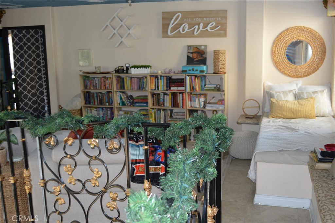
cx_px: 168
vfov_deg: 34.1
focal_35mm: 39
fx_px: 362
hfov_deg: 49.6
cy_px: 112
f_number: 4.2
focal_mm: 26
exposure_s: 1/60
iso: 720
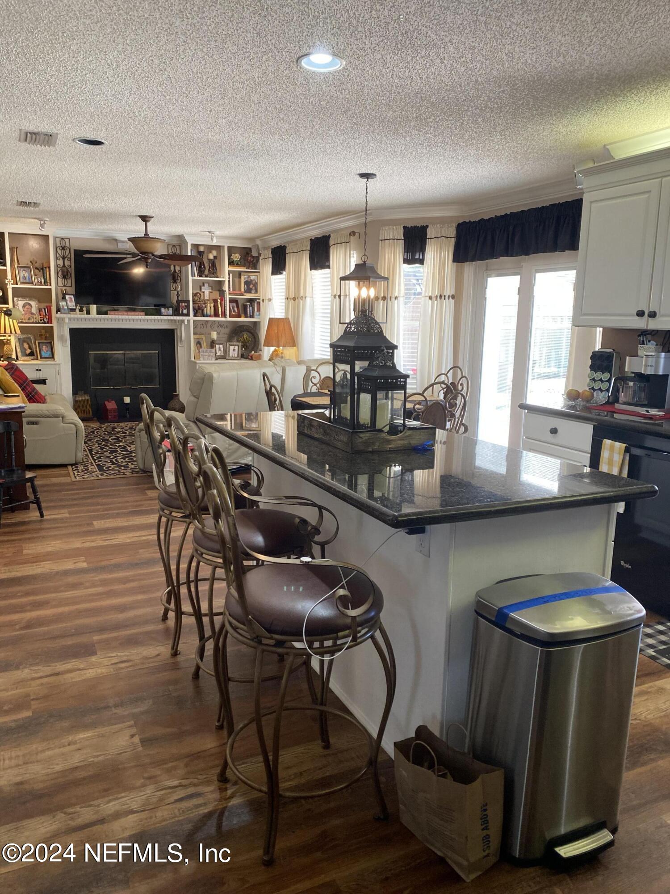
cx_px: 335
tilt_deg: -10.3
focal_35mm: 26
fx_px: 671
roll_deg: -0.6
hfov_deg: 53.1
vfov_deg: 67.3
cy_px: 447
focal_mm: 4.25
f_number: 1.8
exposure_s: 1/120
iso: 125
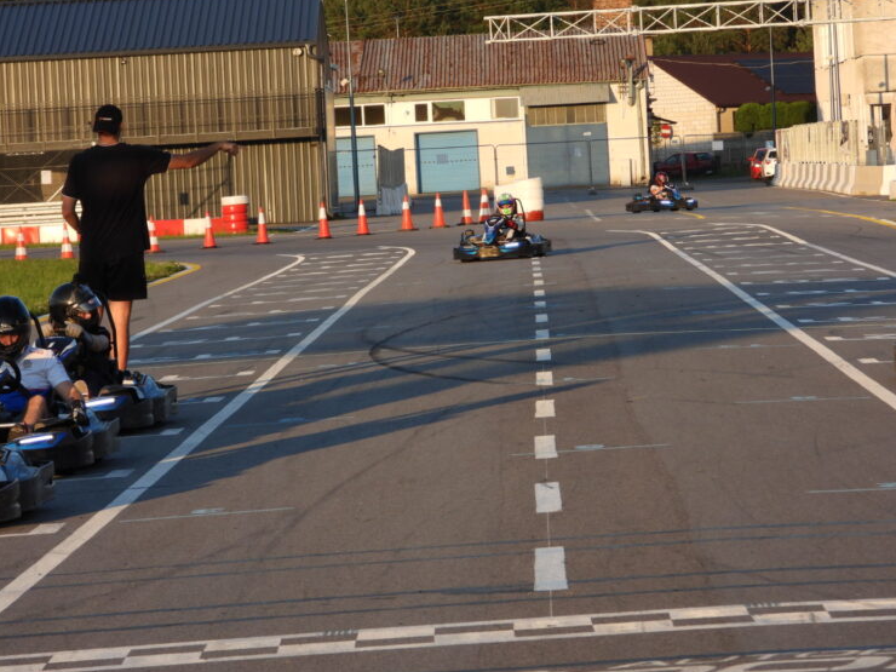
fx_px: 4970
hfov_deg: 10.3
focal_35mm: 192
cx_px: 441
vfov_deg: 7.7
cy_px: 335
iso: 100
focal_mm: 33.2
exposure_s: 1/320
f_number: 4.5
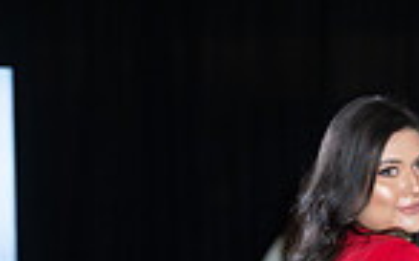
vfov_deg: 3.7
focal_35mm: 353
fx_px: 4028
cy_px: 614
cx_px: 319
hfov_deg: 6.0
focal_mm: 112
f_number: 5
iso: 1250
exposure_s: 1/160
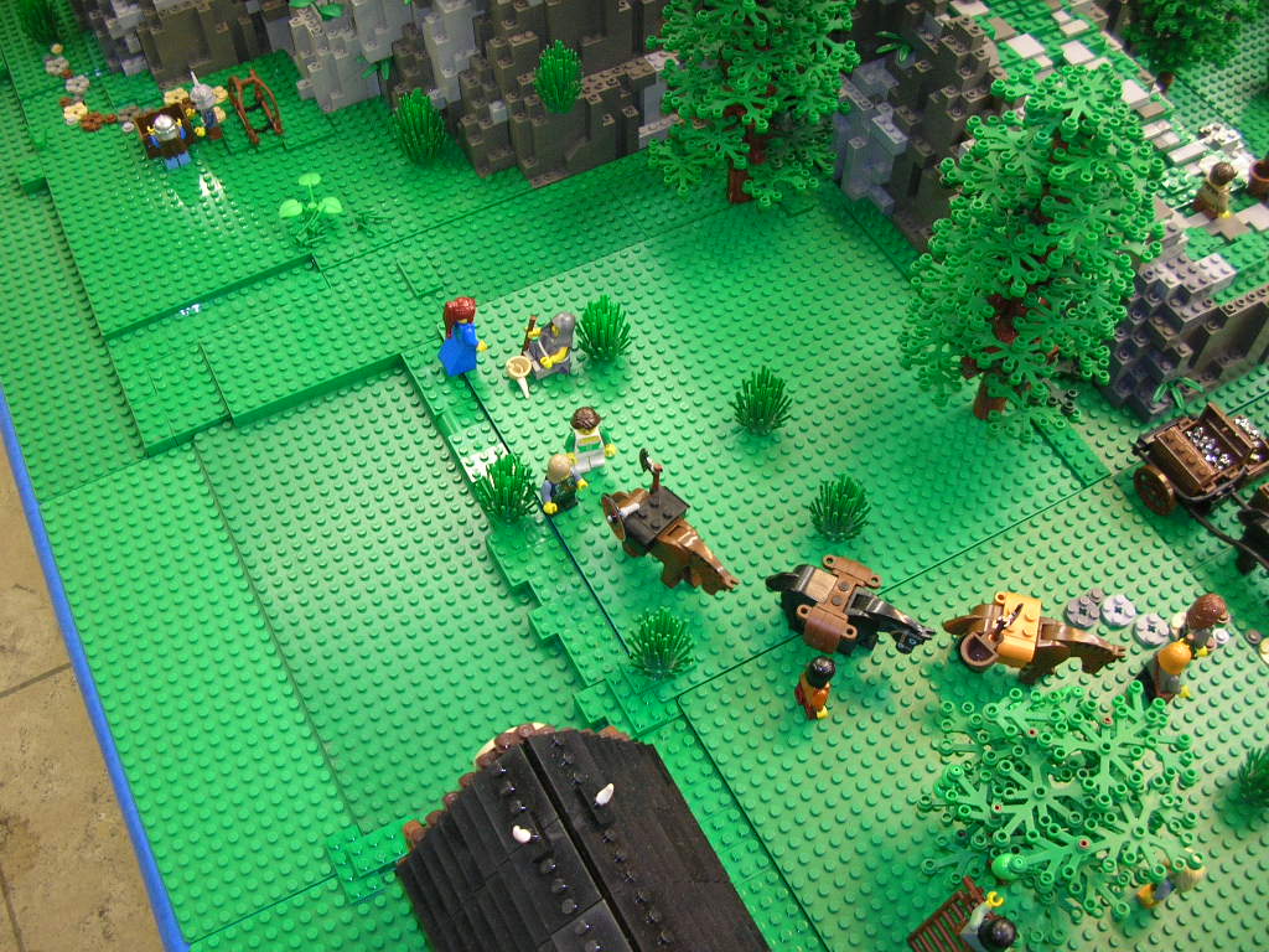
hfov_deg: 52.6
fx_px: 1283
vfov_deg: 40.7
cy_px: 476
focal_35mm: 35
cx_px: 634
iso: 90
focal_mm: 5.8
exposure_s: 1/5.8
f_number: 2.8
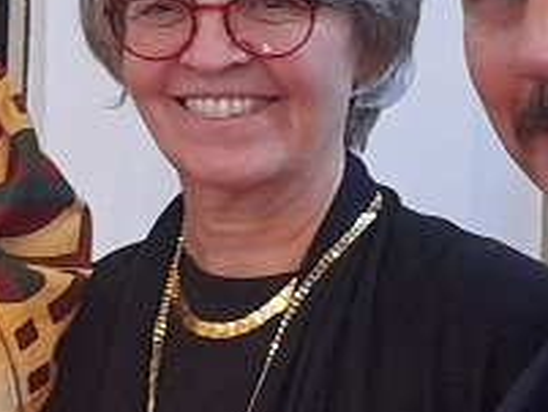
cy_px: 25
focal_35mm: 149
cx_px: -649
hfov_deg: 11.5
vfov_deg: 9.9
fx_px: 2360
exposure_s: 1/50
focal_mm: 4.6
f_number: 2
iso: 320
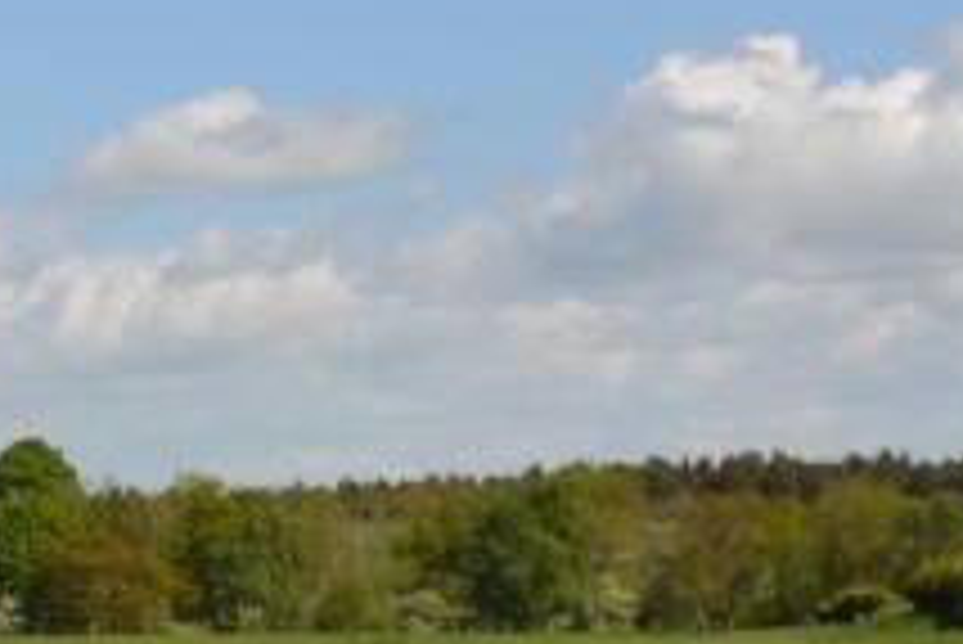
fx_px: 4604
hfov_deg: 10.9
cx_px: -922
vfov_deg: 7.9
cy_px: 687
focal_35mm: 172
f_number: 7.1
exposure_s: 1/250
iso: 100
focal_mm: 24
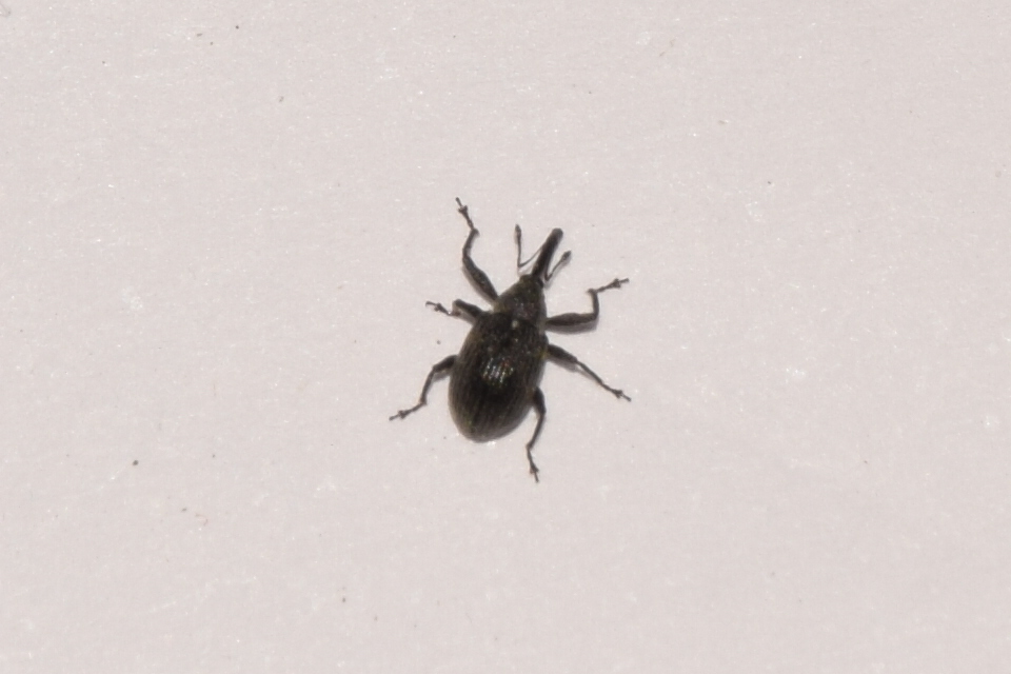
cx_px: 506
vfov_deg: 6.5
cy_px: 337
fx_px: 5897
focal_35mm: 210
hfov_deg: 9.8
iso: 100
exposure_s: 1/200
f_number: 16
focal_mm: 140
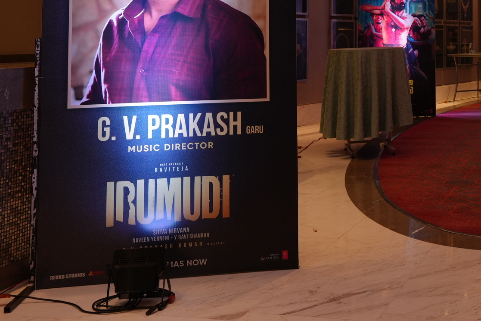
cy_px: -8
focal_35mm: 55
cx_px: 449
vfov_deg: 23.5
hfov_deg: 33.9
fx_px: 735
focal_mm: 24
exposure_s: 1/160
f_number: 4
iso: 640
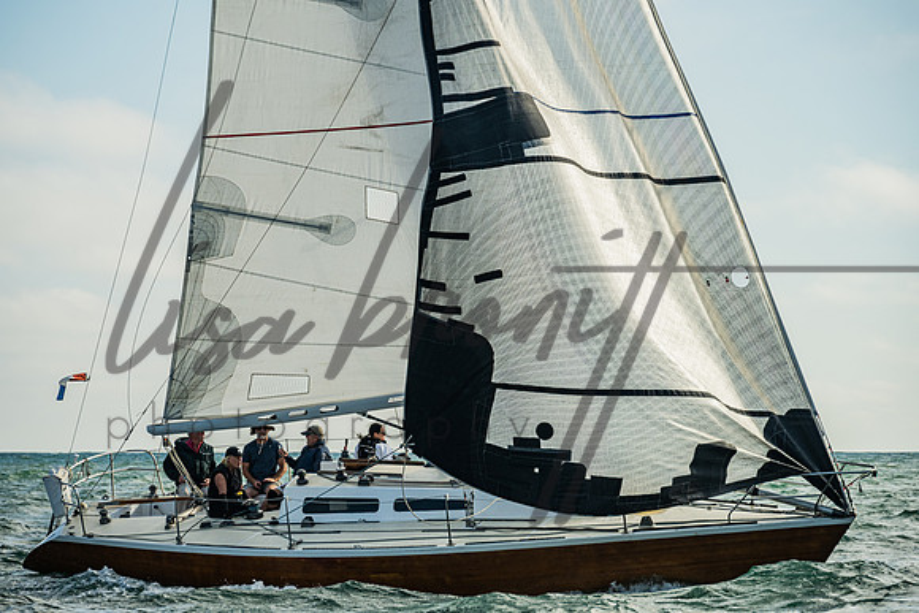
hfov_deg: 13.1
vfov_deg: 8.8
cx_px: 434
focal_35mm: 156
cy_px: 287
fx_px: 3989
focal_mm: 145
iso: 250
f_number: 6.3
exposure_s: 1/500
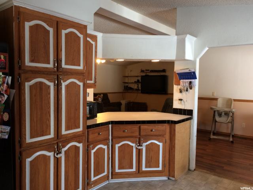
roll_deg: +0.2
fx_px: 212
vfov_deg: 48.2
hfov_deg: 61.7
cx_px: 126
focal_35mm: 29
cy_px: 95
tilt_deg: -5.2
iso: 100
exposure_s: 1/30
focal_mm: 4.15
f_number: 2.2
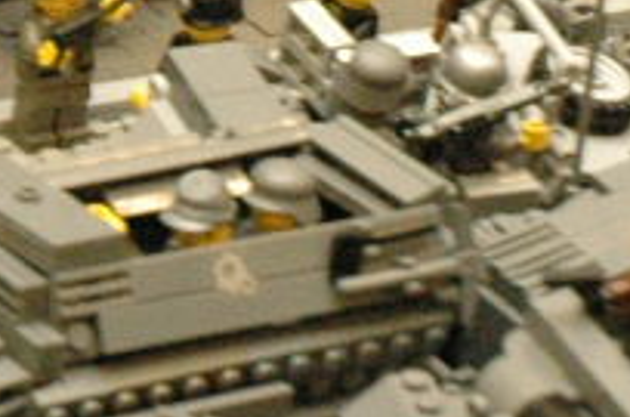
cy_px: -374
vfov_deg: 3.1
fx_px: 7734
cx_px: -494
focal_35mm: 443
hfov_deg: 4.6
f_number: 6.3
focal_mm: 40
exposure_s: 1/60
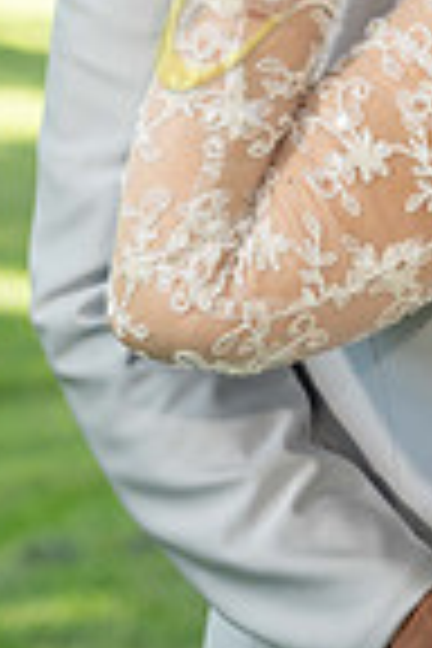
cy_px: -158
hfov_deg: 6.4
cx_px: 644
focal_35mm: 213
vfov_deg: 9.5
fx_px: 3834
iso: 500
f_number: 4
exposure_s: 1/500
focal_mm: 68
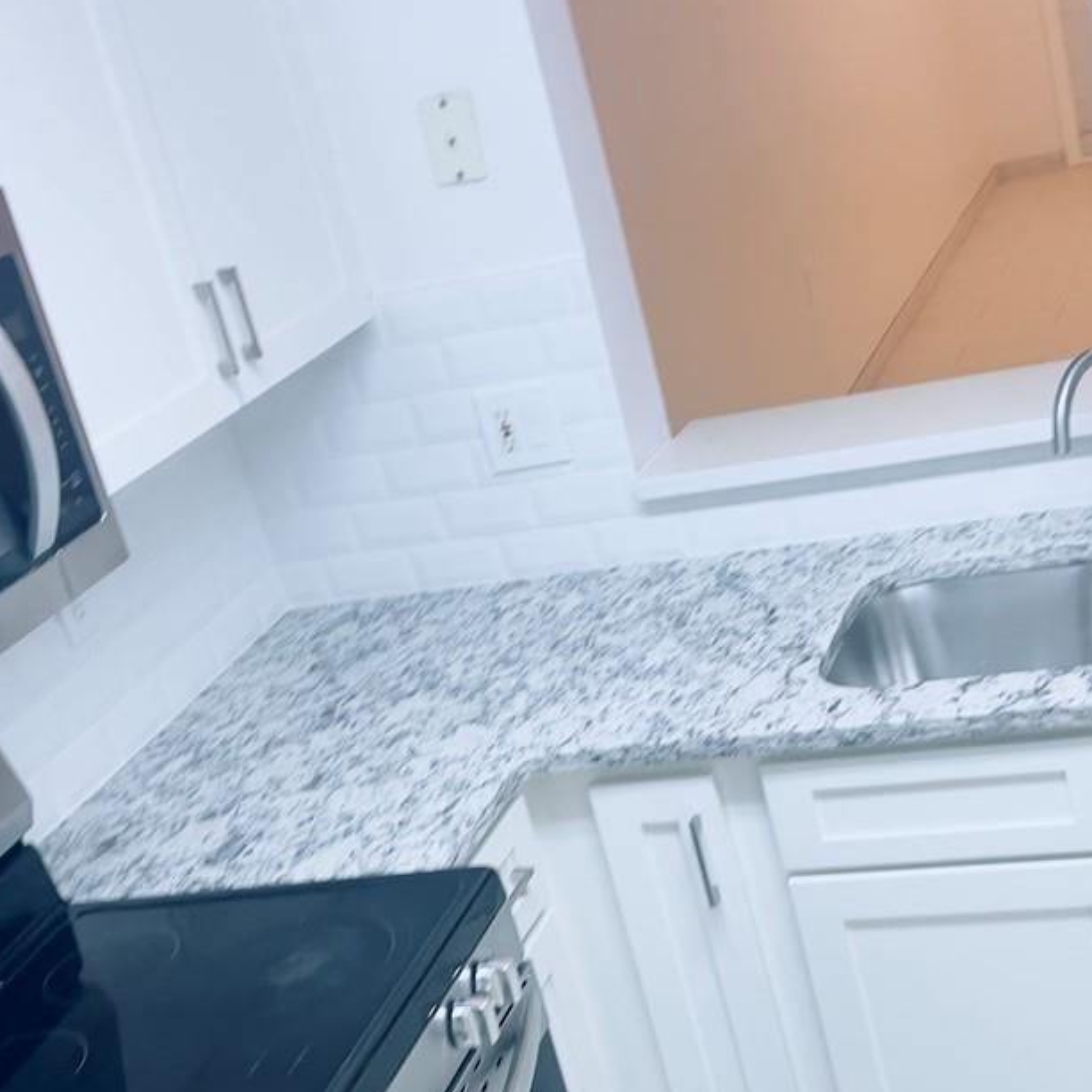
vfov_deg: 28.4
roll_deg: +14.2
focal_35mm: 60
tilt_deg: -23.1
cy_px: 718
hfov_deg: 28.6
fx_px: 2141
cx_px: 584
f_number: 1.5
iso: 160
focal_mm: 5.7
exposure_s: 1/60
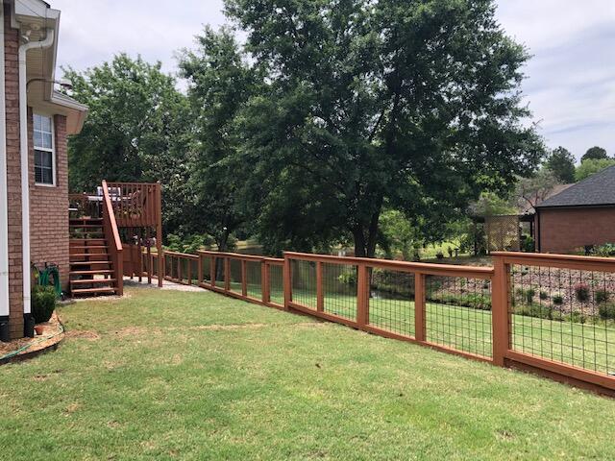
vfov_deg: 49.7
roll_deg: +1.7
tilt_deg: +0.3
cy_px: 230
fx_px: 497
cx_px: 308
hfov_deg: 63.4
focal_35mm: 28
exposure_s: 1/796
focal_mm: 3.99
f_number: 1.8
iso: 20
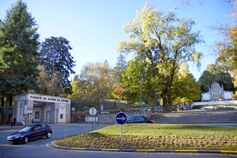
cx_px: 118
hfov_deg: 70.5
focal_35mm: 26
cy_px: 79
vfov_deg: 50.4
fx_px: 168
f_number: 2.8
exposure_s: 1/640
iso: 200
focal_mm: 17
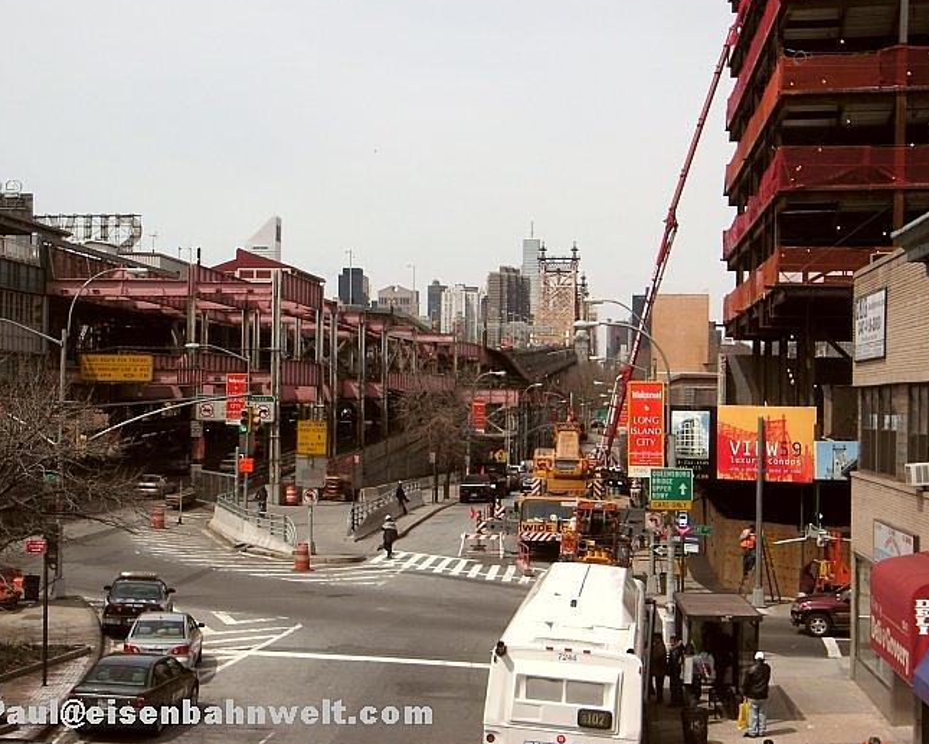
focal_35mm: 61
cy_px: 355
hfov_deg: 30.9
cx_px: 430
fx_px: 1677
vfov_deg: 25.0
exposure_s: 1/250
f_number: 7.1
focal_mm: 9.1
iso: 50
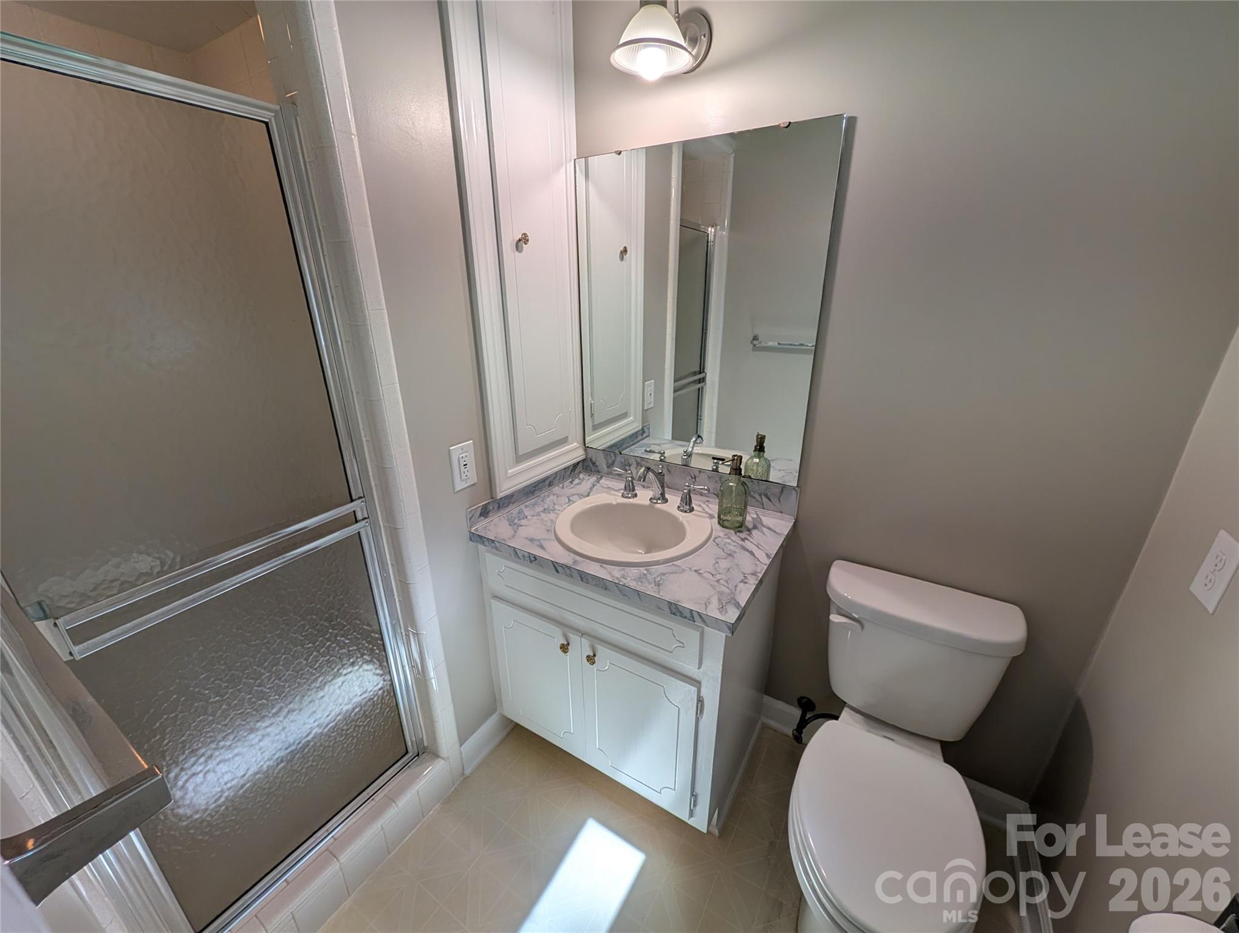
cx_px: 620
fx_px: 430
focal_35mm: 12
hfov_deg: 110.5
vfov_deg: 94.6
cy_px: 466
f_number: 1.7
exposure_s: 1/382
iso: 48
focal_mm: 2.02
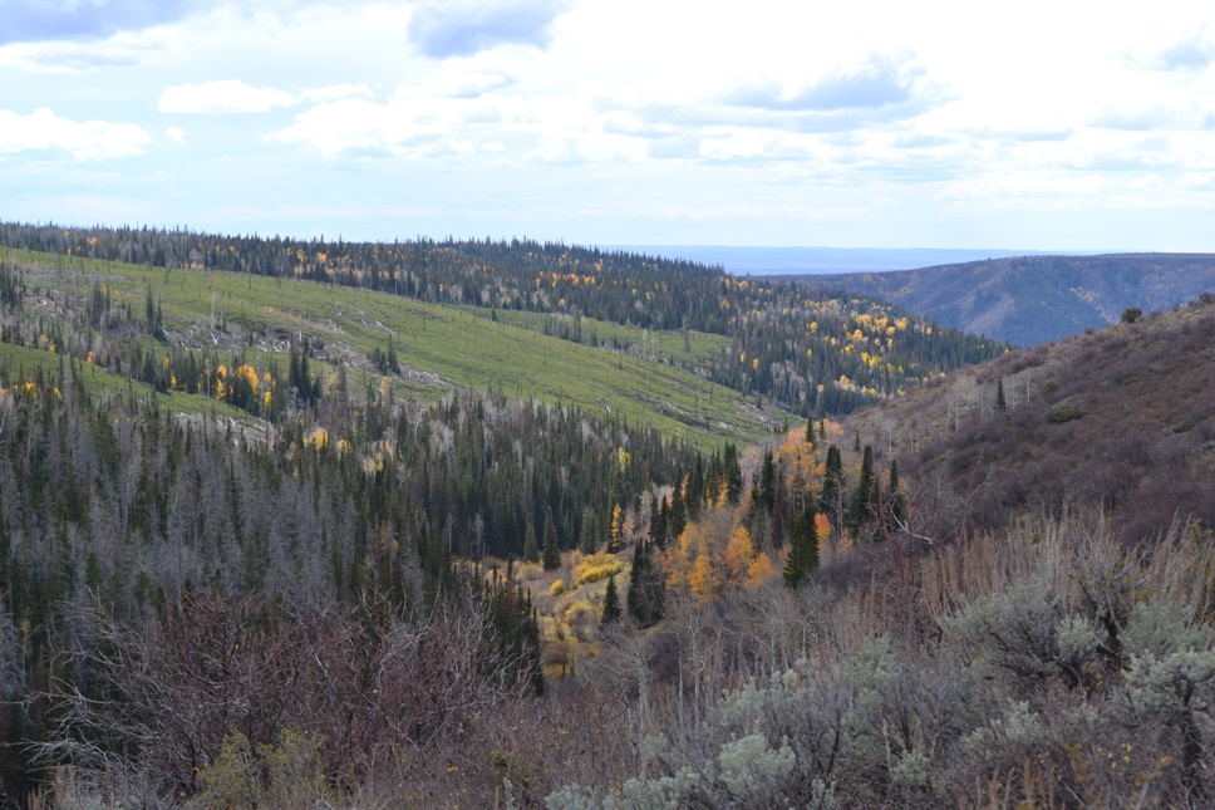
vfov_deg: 16.5
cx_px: 608
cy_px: 405
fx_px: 2784
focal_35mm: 82
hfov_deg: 24.6
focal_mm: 55
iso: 100
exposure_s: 1/200
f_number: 7.1
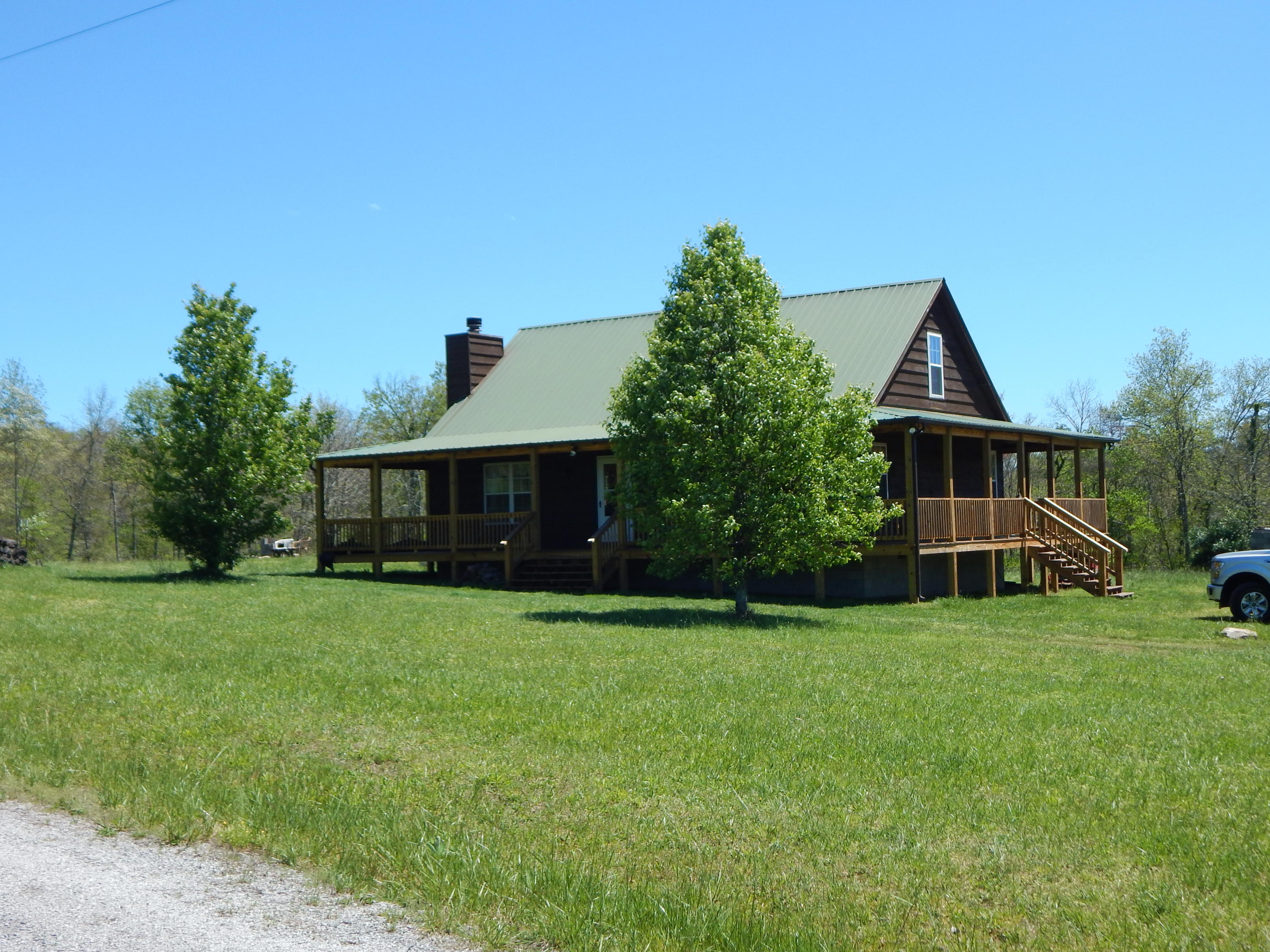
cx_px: 635
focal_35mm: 43
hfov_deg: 43.9
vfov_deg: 33.6
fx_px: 1578
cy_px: 476
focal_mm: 7.7
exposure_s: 1/1000
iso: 125
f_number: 3.6
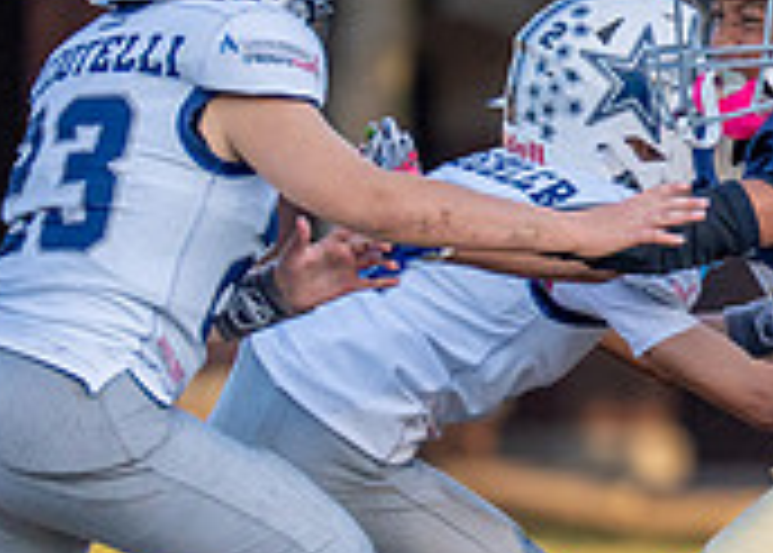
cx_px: 1162
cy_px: 257
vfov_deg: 1.2
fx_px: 25894
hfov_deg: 1.7
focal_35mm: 1179
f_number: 2.8
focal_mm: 200
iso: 400
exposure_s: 1/2500
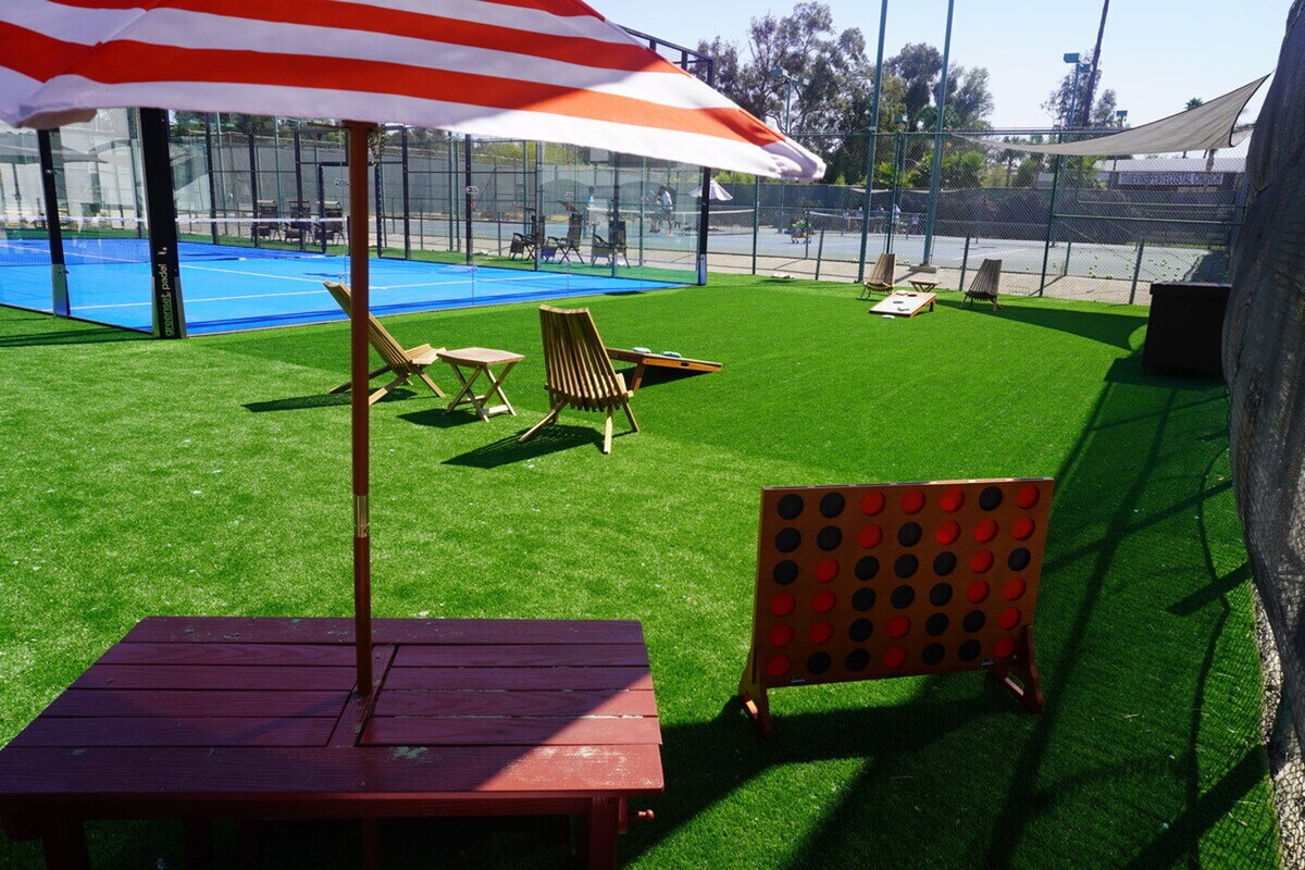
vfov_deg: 53.1
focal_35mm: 24
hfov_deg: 73.7
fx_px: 870
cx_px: 652
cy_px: 435
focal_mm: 16
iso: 100
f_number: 9
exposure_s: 1/125
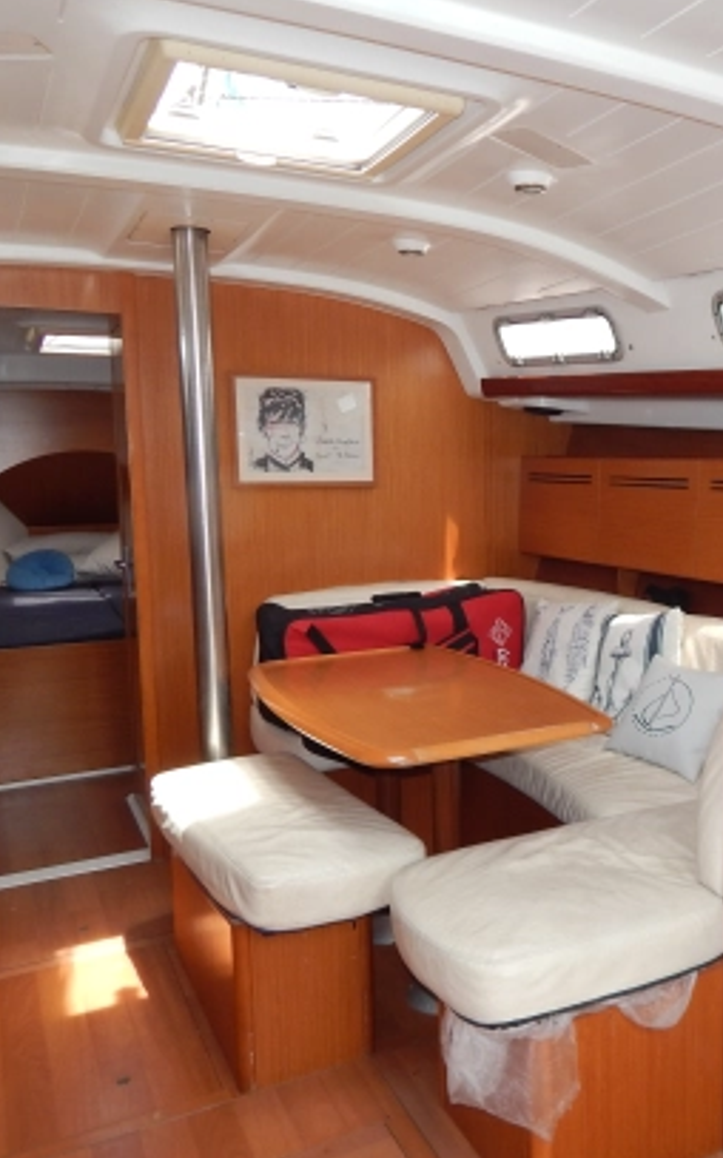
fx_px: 1041
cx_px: 632
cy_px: 576
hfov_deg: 36.2
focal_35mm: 33
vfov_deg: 58.2
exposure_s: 1/125
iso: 125
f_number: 3
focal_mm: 4
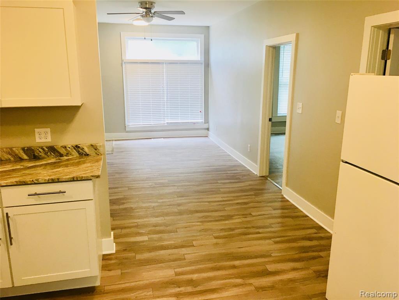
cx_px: 200
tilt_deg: -13.8
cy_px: 150
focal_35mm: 29
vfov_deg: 48.2
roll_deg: +0.3
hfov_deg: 61.7
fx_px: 334
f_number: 2.2
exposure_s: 1/30
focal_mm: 4.15
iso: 32
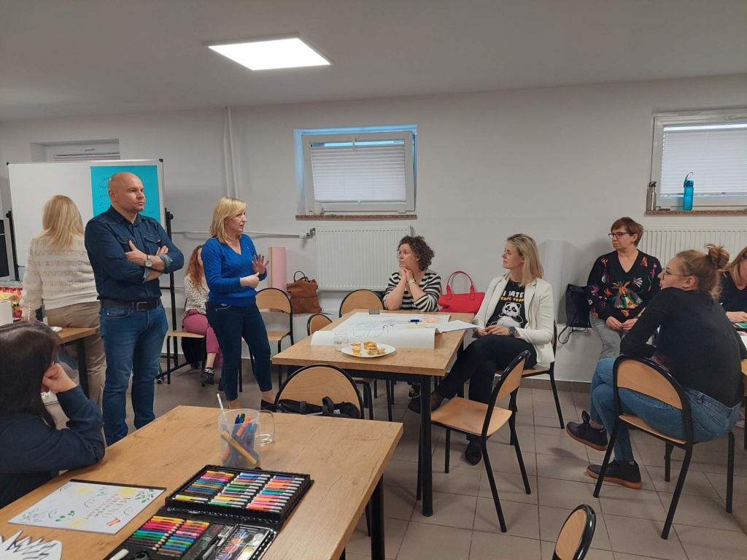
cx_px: 374
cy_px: 280
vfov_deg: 56.8
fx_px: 518
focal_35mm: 24
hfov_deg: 71.6
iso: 80
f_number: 1.8
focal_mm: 5.23
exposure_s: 1/50
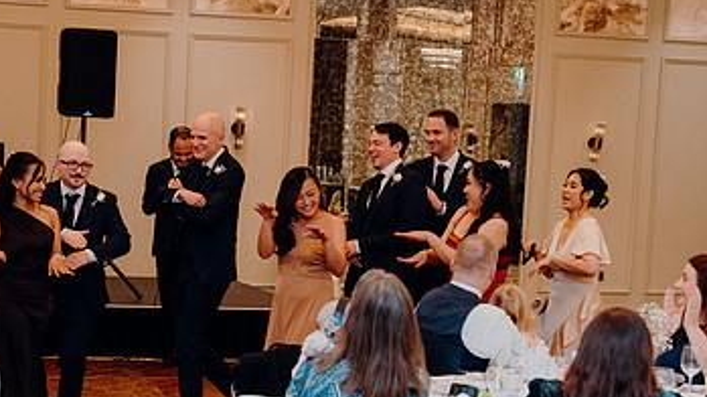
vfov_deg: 13.8
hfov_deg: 24.3
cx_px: 199
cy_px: 351
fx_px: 1630
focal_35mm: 87
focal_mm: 50
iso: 3200
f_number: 3.5
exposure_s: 1/160
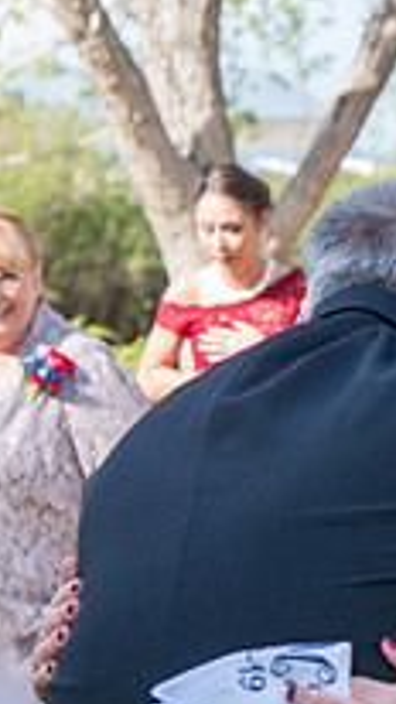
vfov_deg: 11.8
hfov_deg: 6.5
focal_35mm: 183
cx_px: 686
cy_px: 429
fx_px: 3413
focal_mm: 62
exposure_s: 1/400
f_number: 5
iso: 200
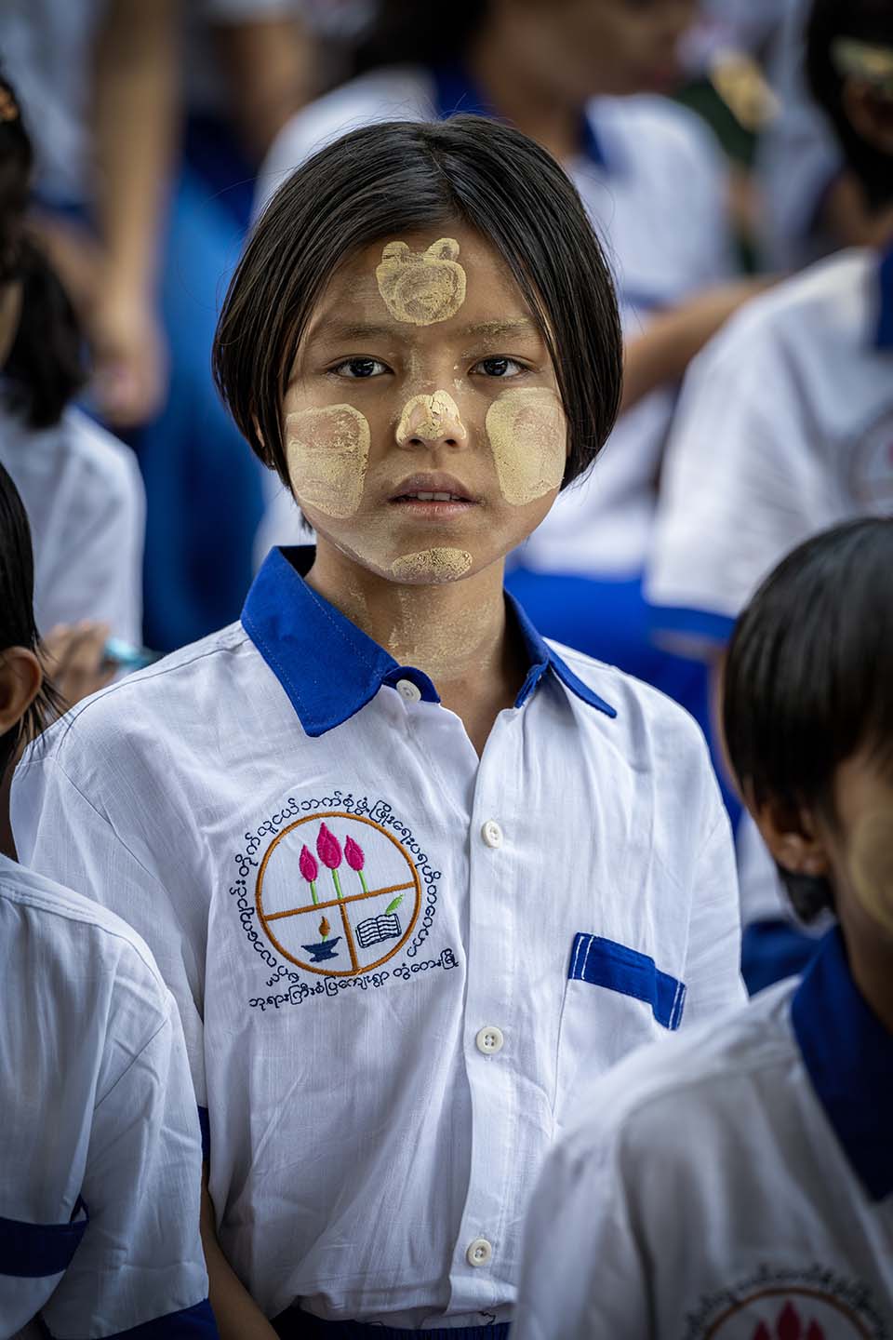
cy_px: 670
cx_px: 446
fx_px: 7441
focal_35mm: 200
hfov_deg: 6.9
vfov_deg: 10.3
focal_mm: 200
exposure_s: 1/400
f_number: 4
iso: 250
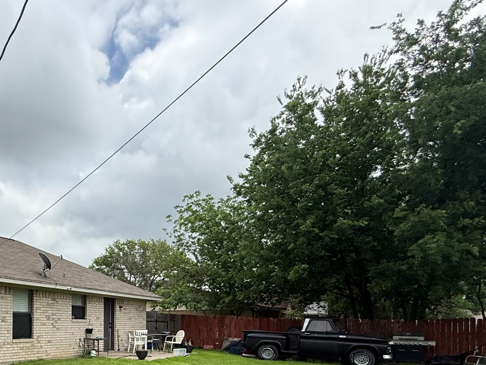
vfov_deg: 44.5
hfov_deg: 54.2
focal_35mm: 29
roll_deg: +1.5
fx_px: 407
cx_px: 53
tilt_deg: +1.9
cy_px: 319
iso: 50
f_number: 2.2
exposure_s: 1/2717
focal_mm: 2.22
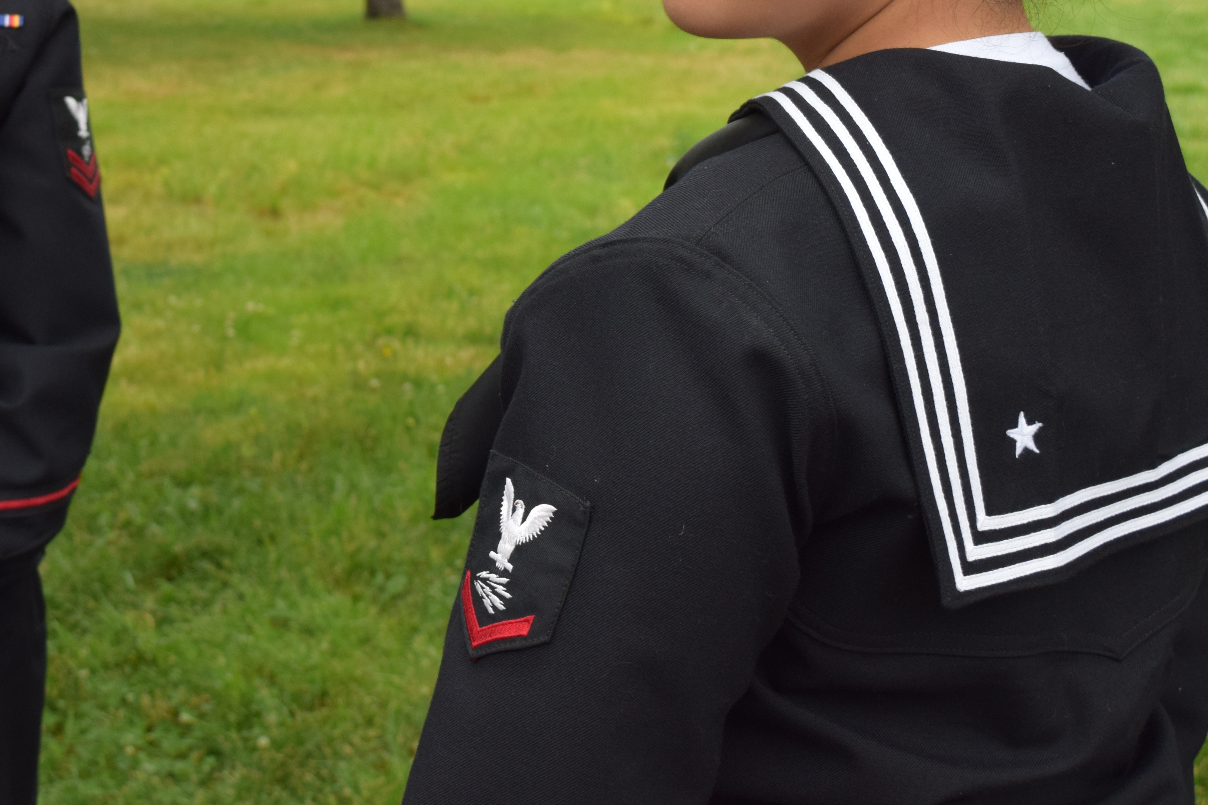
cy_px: 131
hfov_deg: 27.9
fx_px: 2416
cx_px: 425
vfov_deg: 18.7
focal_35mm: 72
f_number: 6.3
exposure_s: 1/160
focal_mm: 28
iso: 400
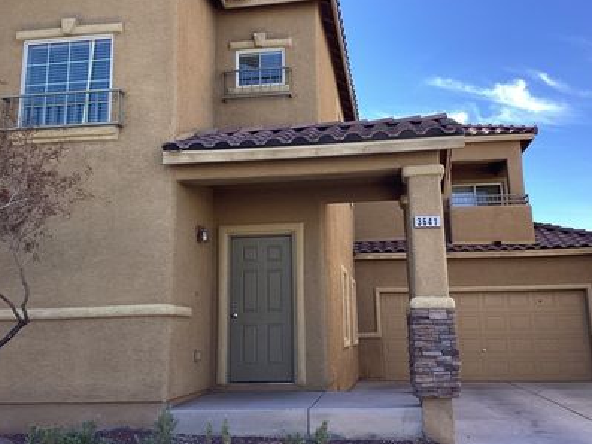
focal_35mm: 39
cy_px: 175
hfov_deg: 47.8
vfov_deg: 36.7
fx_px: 667
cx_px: 288
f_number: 2.4
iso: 25
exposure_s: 1/646
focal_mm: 3.3
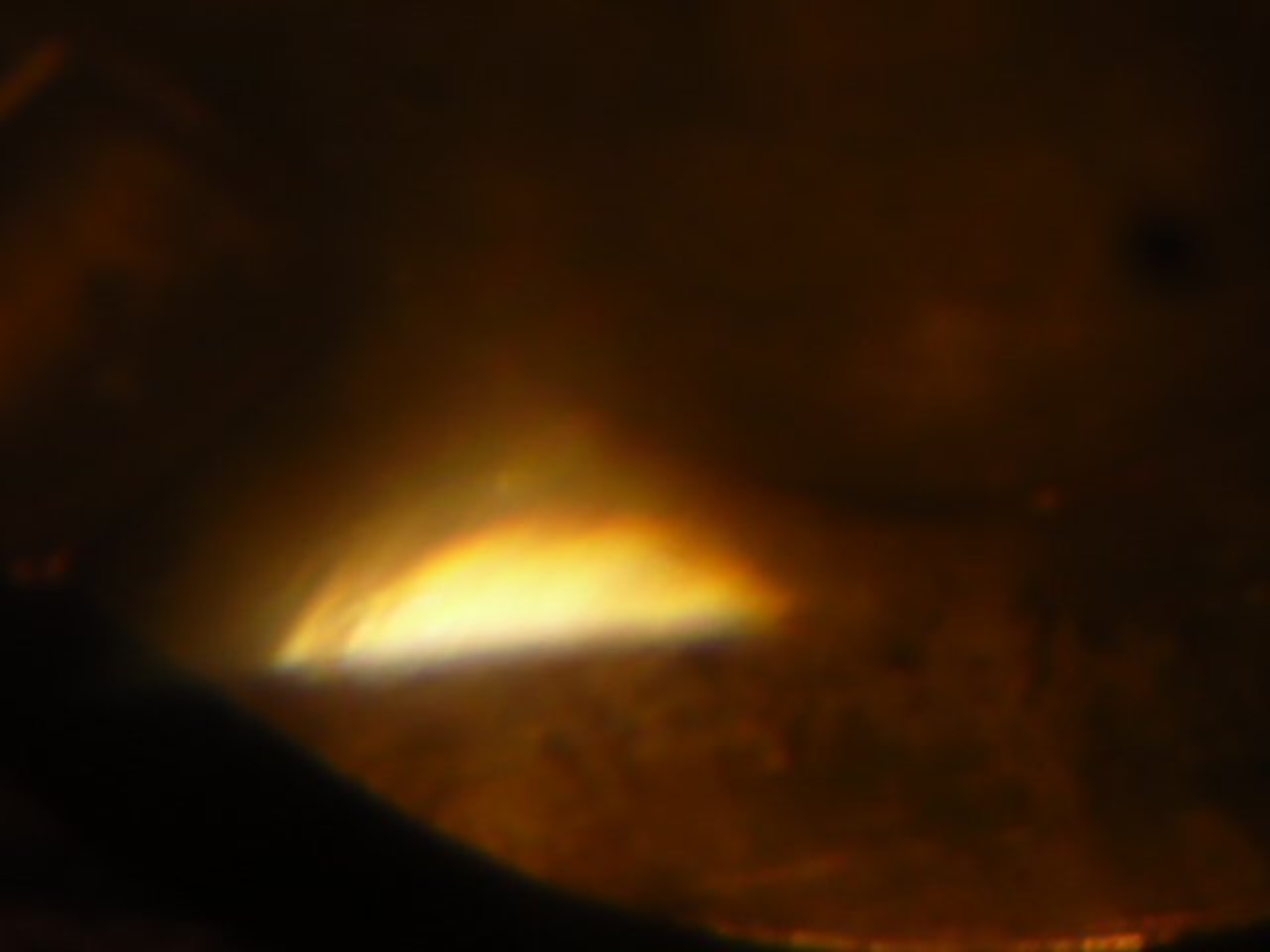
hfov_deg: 13.7
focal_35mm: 144
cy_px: 476
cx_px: 635
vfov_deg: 10.3
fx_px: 5283
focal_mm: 17.4
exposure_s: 1/10
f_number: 5
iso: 200
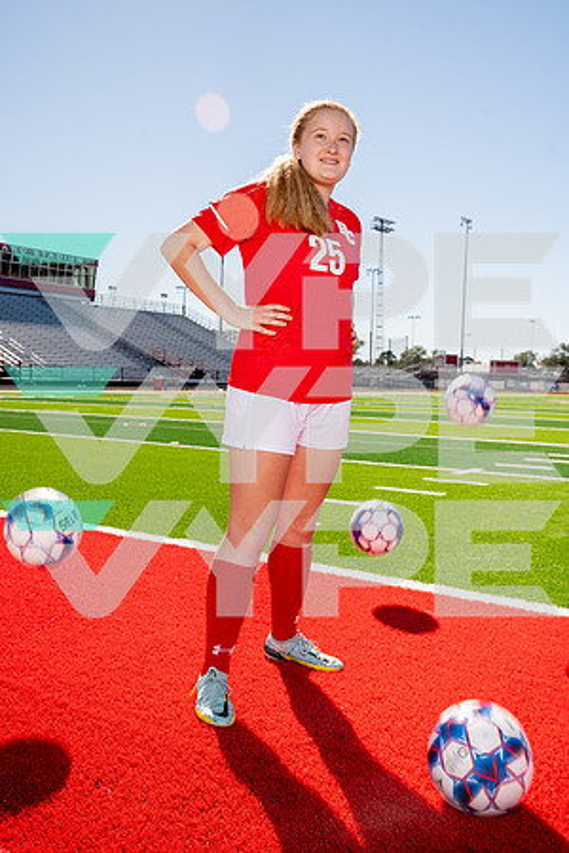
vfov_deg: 53.1
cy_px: 426
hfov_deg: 36.9
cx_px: 284
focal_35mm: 36
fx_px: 853
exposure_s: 1/250
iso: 100
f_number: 7.1
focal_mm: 36
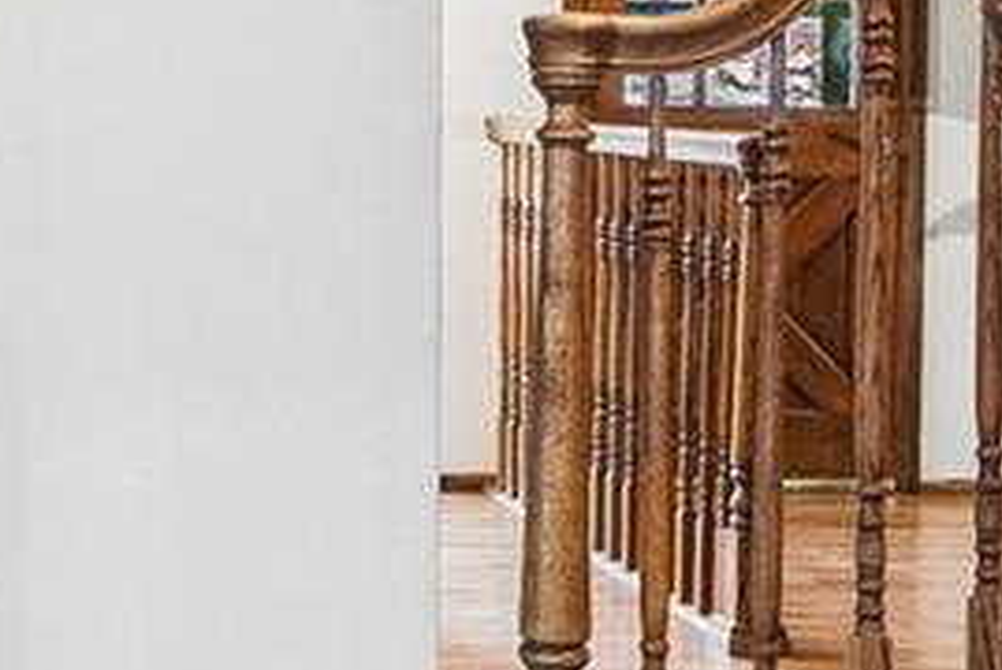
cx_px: -115
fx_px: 2647
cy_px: 97
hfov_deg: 20.4
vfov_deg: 14.3
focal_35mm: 95
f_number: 8
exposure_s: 3.2
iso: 200
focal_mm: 16
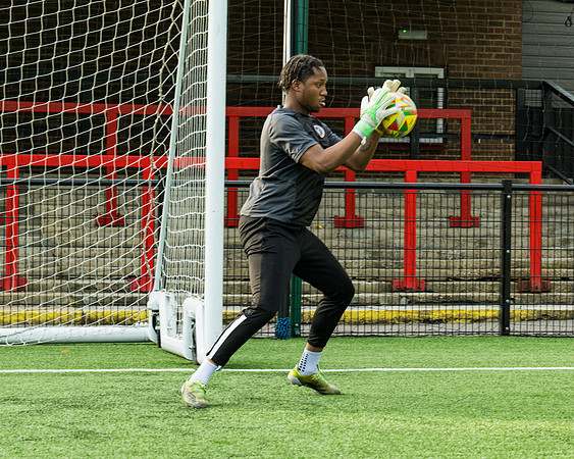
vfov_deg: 11.2
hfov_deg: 14.0
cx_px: 355
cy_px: 285
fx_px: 2329
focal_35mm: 137
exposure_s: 1/320
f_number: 9
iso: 1000
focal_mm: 98
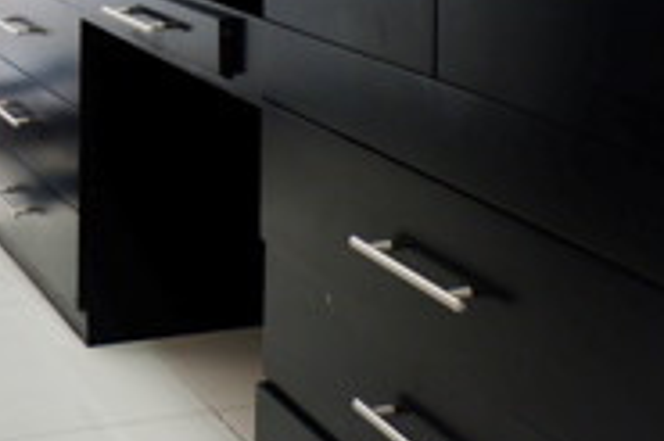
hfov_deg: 25.5
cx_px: 118
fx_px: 1437
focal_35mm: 78
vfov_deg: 16.1
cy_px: -197
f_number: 3.5
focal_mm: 16
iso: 320
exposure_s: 1/50
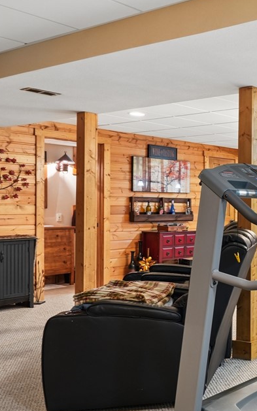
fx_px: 493
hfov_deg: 23.6
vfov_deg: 45.3
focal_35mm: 44
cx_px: 380
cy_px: 198
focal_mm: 16
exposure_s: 1/2.5
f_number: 10
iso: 400
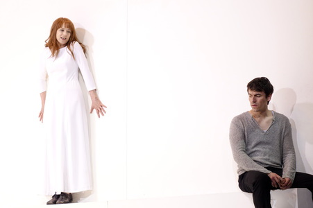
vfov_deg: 10.1
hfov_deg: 15.2
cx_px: 156
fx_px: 1173
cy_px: 104
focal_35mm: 135
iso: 400
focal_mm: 49.44
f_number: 3.5
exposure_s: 1/125
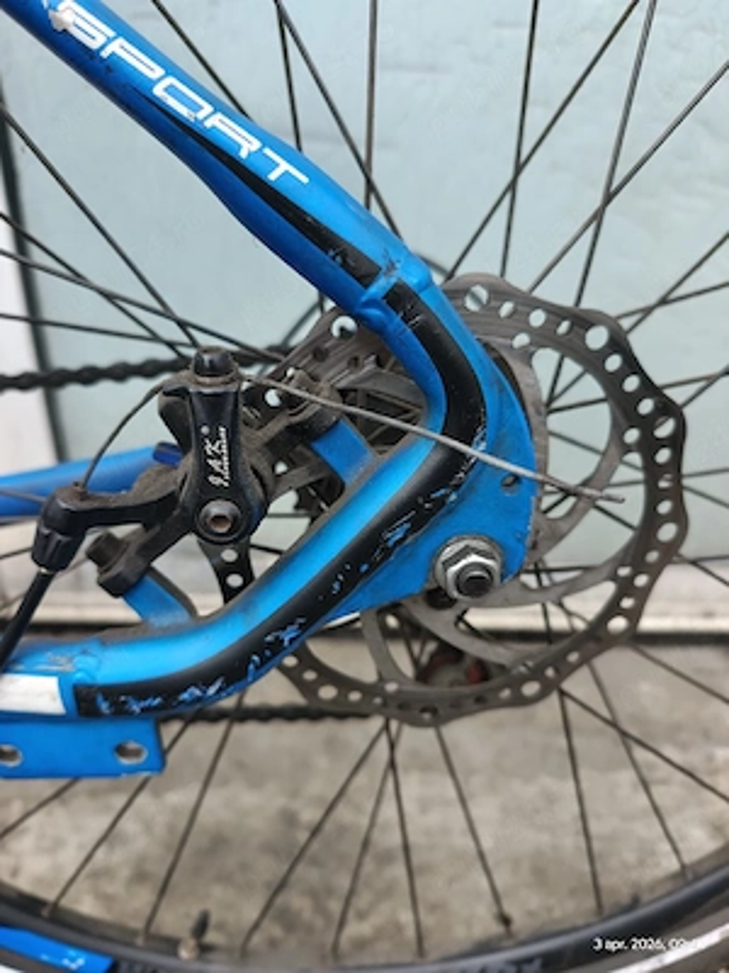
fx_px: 646
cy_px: 486
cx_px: 364
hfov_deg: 58.9
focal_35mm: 23
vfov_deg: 73.9
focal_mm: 6.57
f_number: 1.6
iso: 137
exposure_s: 1/204
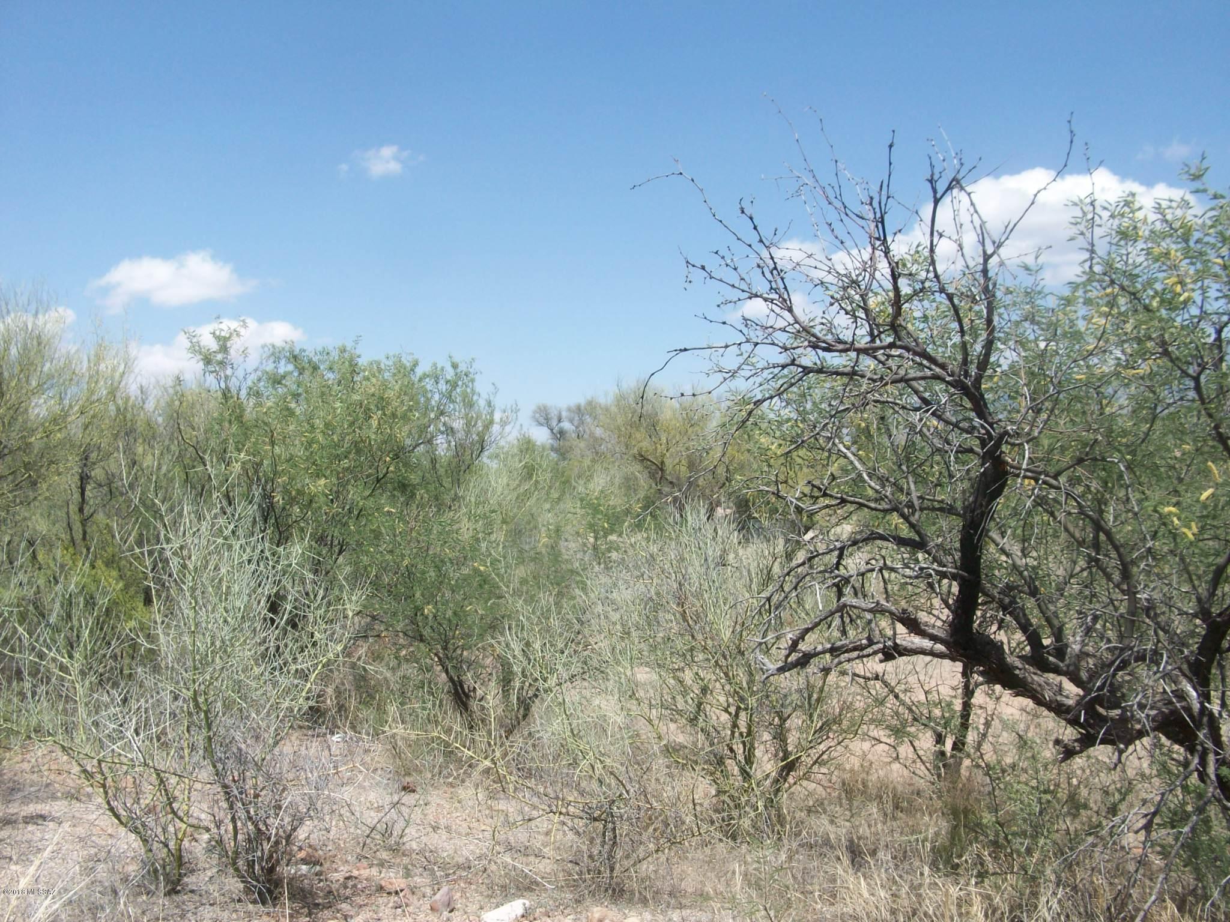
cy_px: 461
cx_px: 615
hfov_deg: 54.0
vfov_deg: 41.8
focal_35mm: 34
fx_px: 1208
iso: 64
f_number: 5.5
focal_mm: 5.7
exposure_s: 1/299
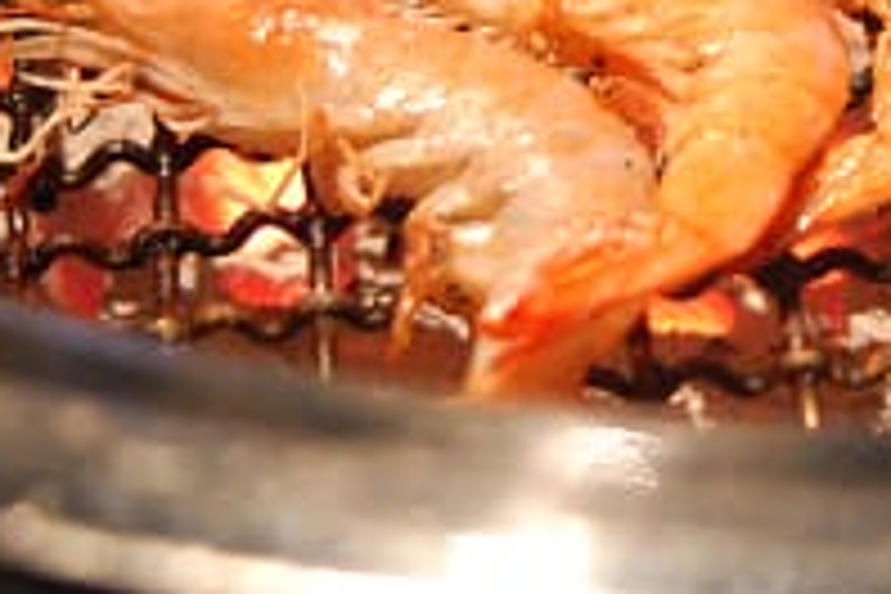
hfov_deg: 11.5
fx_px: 4405
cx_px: 770
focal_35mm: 178
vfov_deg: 7.7
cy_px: 4
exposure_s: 1/25
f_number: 4
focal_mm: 42
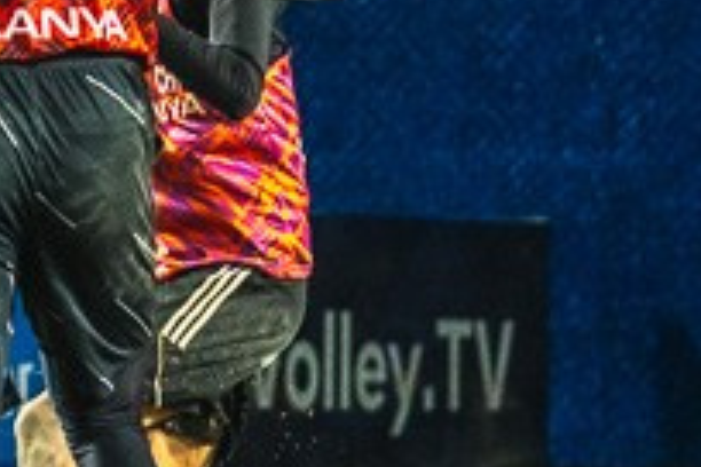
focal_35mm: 533
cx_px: -674
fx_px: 10378
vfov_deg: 2.6
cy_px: -403
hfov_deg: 3.8
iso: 2000
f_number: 3.2
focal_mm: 85
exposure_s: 1/1600
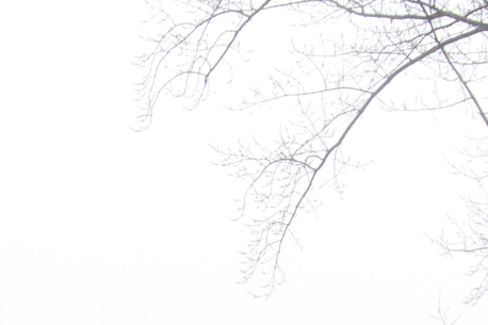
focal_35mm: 161
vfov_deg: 8.3
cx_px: -54
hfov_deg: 12.5
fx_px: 2182
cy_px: 519
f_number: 4
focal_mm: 24
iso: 200
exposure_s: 1/60
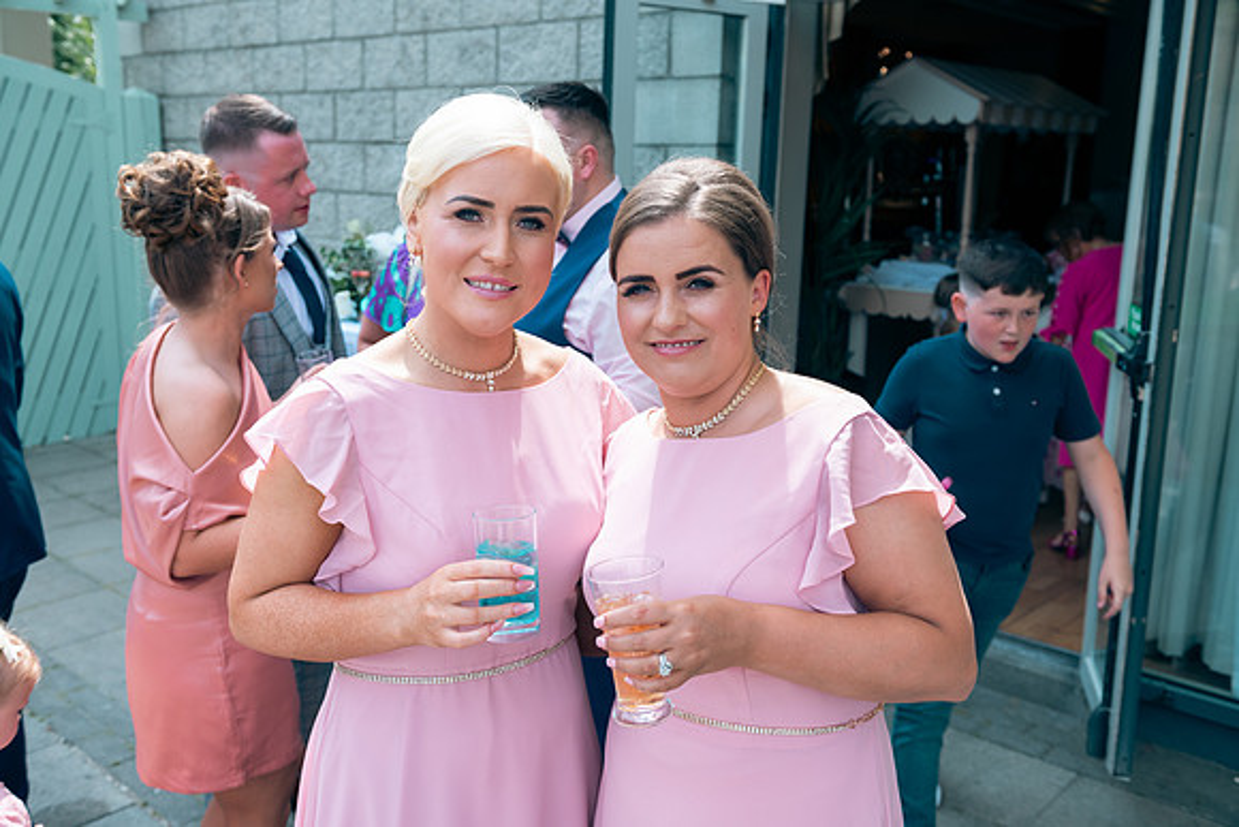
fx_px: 1205
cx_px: 620
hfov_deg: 54.4
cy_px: 414
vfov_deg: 37.9
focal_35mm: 35
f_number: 5
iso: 100
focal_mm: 35
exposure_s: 1/200
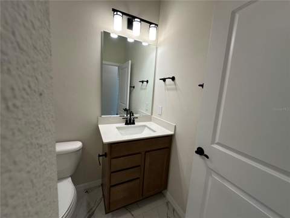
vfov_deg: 85.7
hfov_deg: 102.1
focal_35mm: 14
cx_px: 145
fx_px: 117
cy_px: 109
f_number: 2.2
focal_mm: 2.22
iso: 100
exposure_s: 1/120
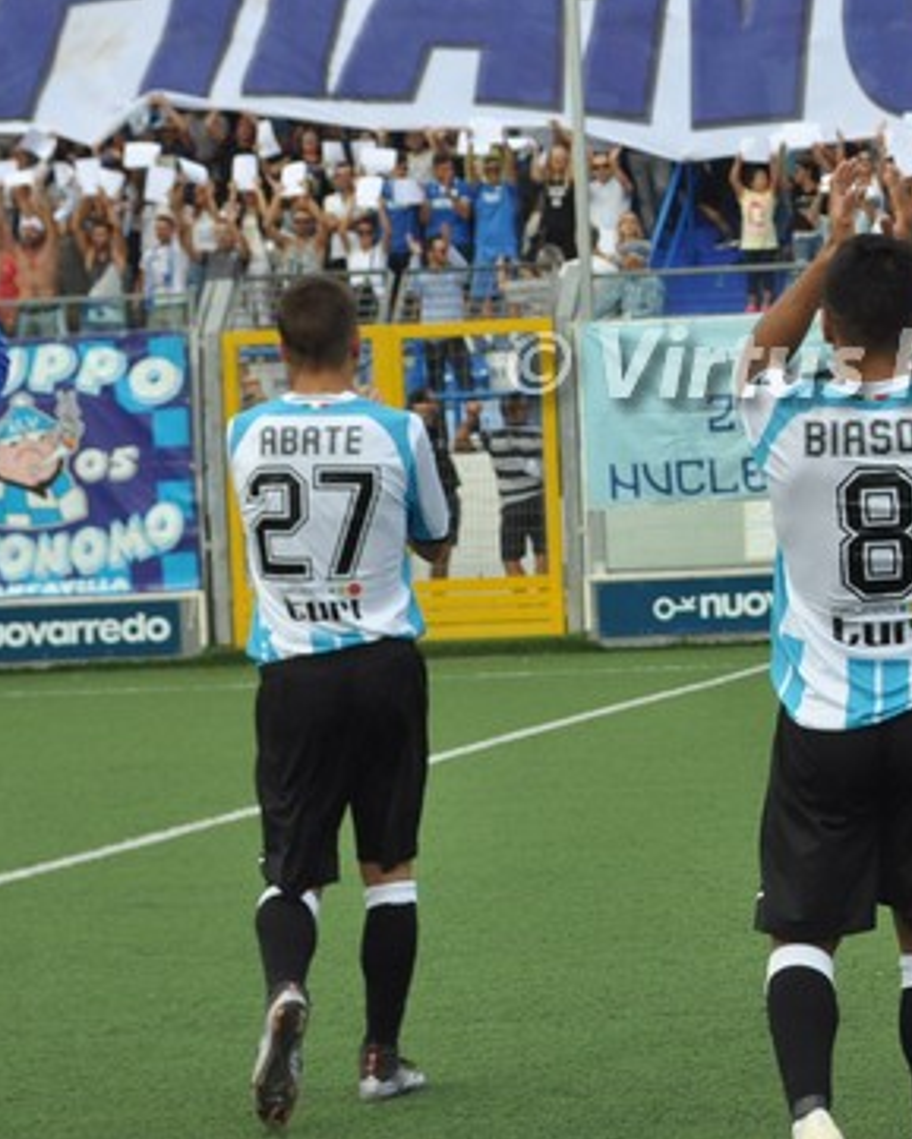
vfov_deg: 13.7
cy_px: 368
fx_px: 4723
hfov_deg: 10.8
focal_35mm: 140
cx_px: 1199
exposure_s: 1/400
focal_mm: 45
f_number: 8
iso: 320
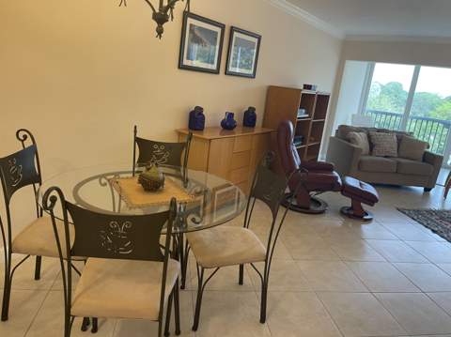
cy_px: 168
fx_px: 325
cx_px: 226
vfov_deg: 54.8
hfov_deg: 69.4
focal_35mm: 25
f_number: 1.6
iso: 160
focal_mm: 5.1
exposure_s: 1/60
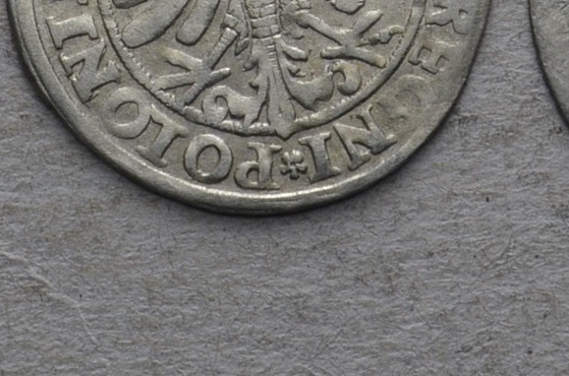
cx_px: 433
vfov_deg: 5.6
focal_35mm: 238
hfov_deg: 8.7
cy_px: -431
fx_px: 3753
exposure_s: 1/250
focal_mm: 36
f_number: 14
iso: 400
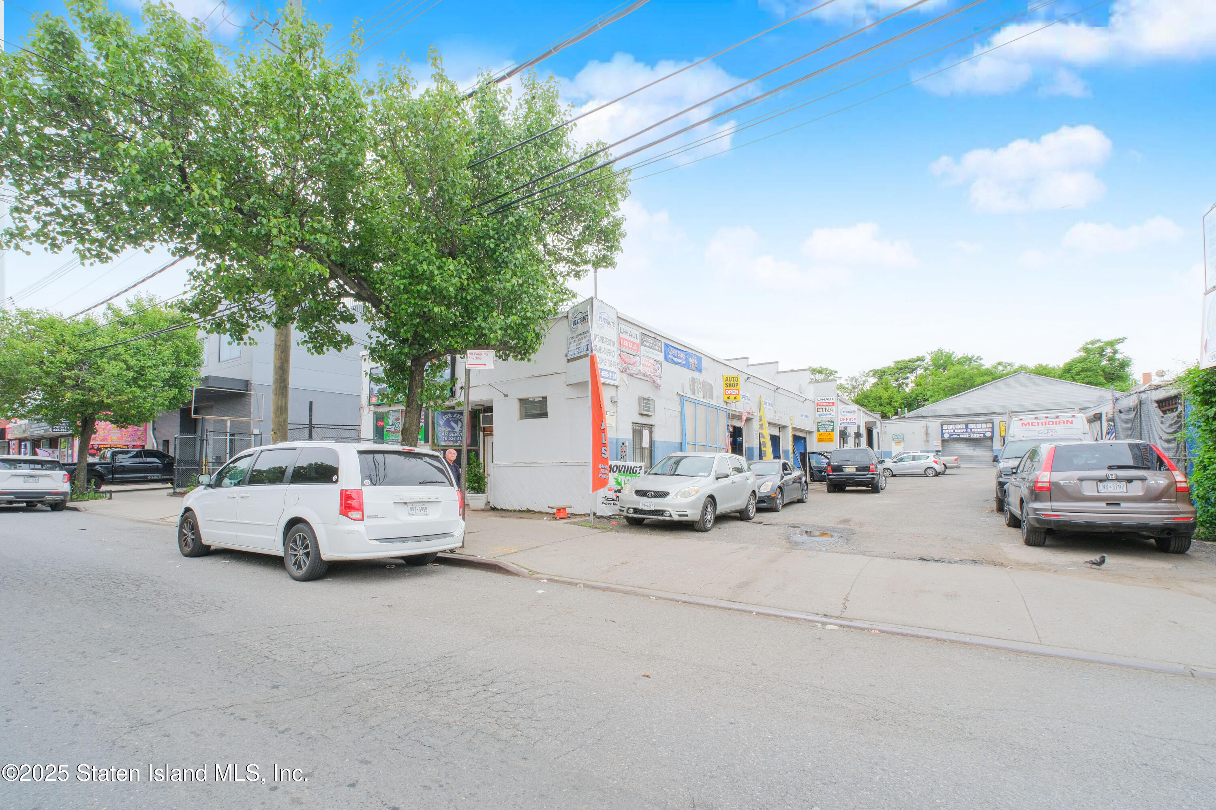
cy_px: 405
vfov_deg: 77.3
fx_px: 507
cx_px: 608
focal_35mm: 15
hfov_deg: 100.4
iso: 400
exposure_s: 1/60
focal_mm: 10
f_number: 11
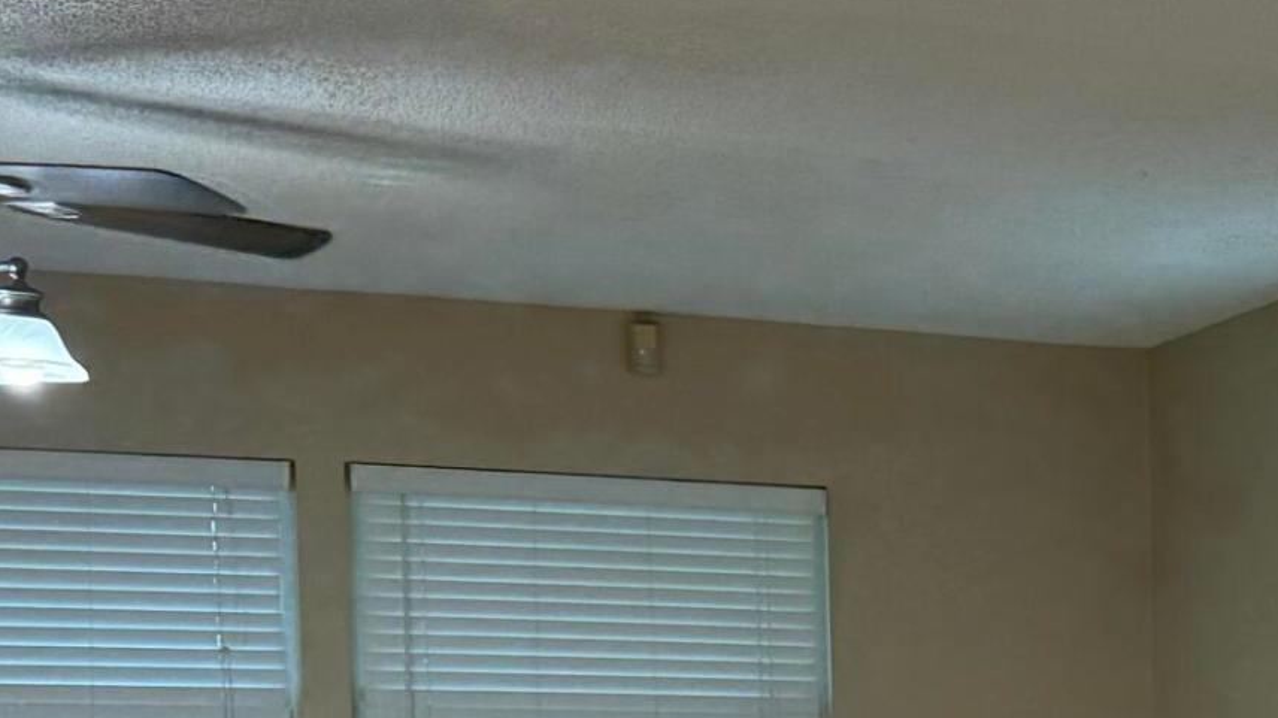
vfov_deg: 13.1
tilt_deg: -4.8
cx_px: 1695
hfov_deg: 21.7
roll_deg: -0.8
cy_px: 1005
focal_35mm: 88
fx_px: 2981
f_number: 1.78
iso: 200
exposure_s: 1/120
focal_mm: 6.76
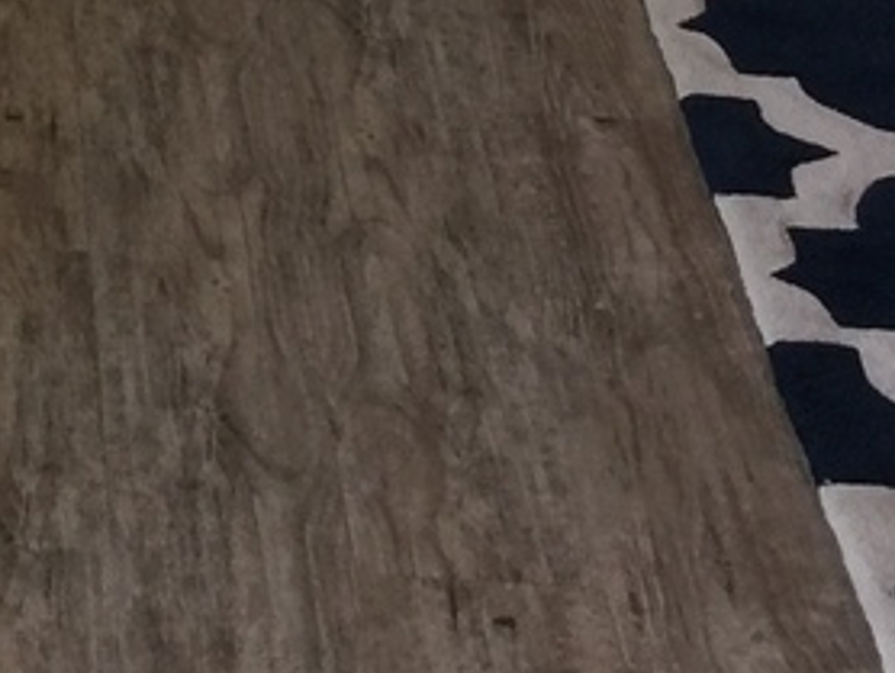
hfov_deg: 12.5
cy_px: -818
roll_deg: -0.9
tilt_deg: -15.0
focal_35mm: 150
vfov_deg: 9.1
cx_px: -470
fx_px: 3882
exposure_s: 1/15
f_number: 2.2
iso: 40
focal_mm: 4.15
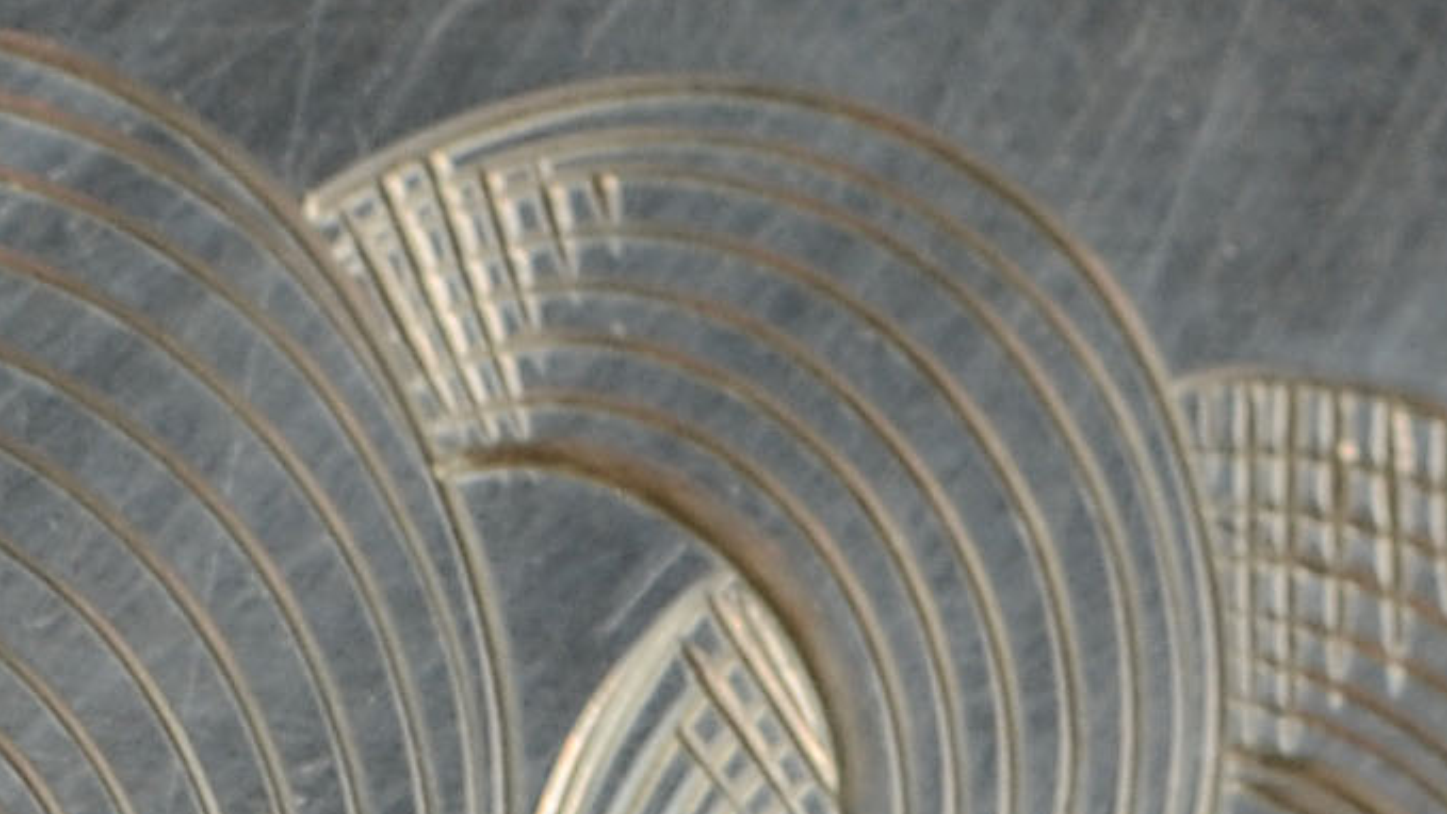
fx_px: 24012
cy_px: 1869
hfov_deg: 3.5
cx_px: 234
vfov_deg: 1.9
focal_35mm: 626
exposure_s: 1/80
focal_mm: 55
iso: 100
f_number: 11
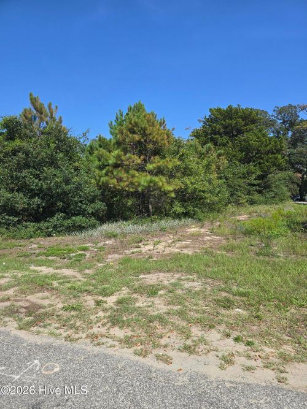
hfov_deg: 58.9
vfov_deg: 73.9
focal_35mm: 23
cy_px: 204
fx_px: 272
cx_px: 154
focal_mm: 6.3
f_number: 1.7
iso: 12
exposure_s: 1/805
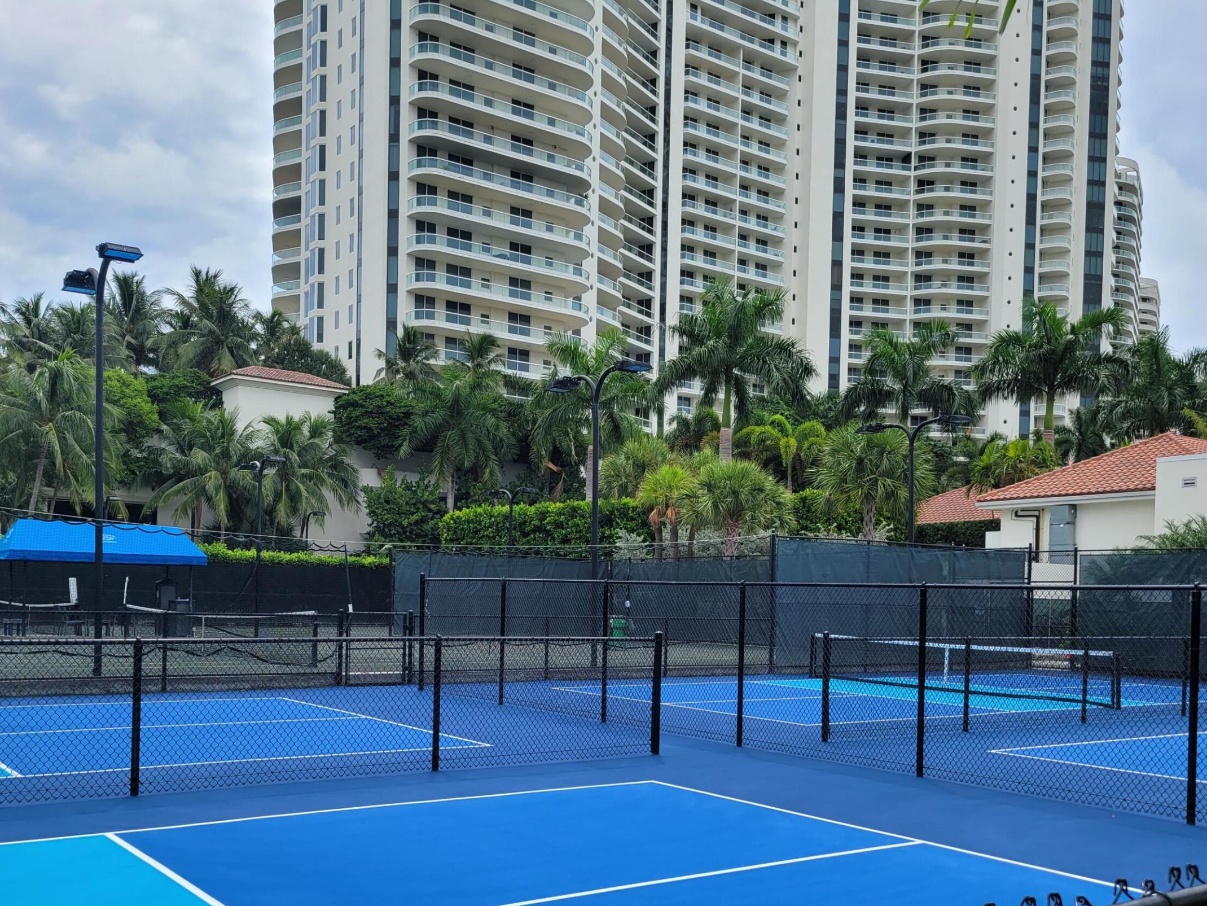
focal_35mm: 35
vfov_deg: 40.2
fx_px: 1221
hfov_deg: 52.6
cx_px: 627
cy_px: 606
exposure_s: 1/2163
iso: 40
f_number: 1.8
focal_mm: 5.4
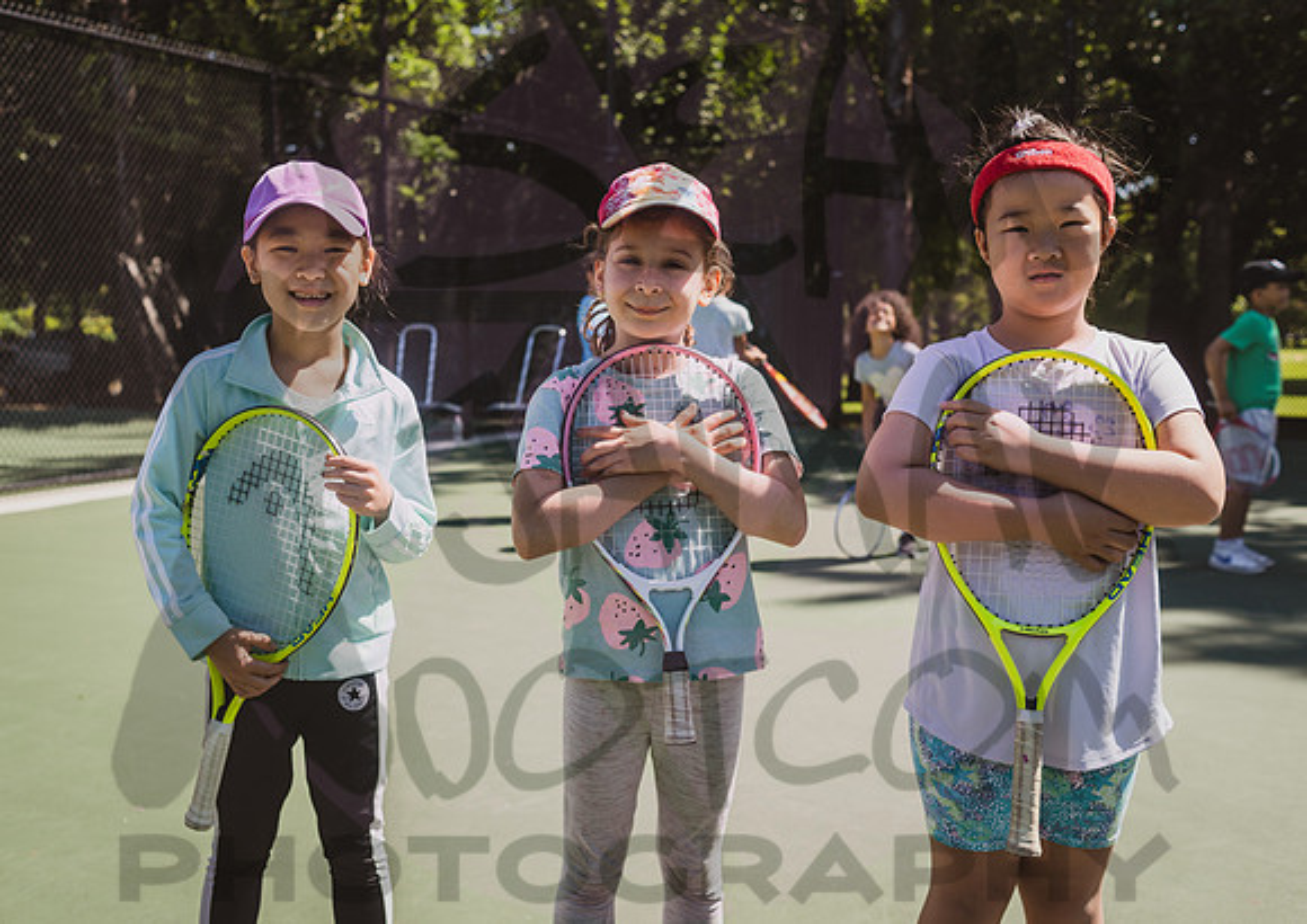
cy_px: 464
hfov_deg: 50.6
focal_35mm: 37
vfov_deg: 37.0
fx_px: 1382
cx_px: 605
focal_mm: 35
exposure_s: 1/1600
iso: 200
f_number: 4
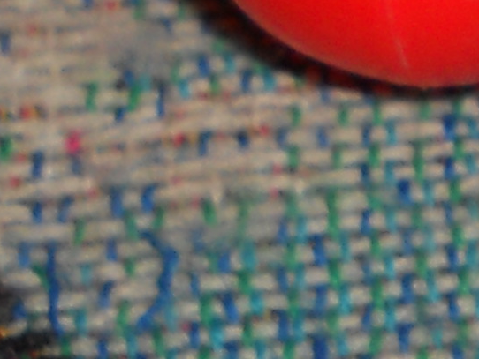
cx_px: 655
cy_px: -329
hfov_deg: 8.3
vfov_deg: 6.2
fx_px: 3267
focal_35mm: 236
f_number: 8.8
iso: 80
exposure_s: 1/25
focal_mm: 5.8
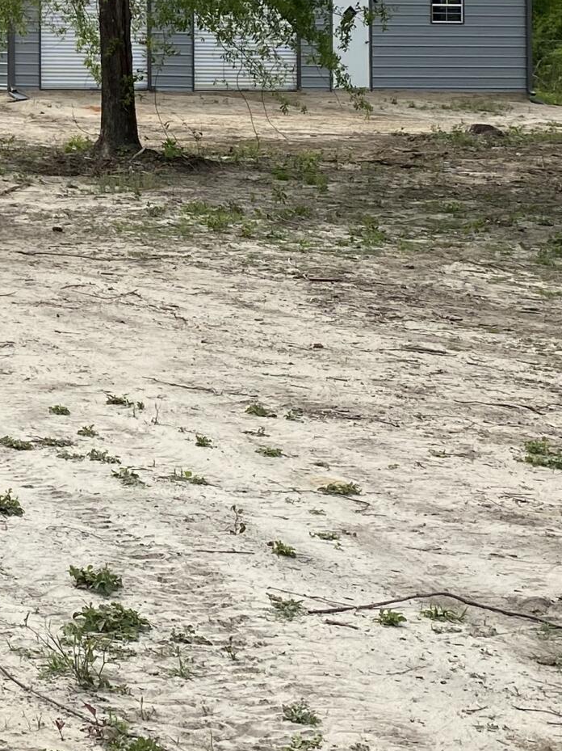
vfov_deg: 22.4
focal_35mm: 84
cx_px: -326
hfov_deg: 15.9
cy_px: -3
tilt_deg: +1.5
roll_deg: -0.1
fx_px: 1820
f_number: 1.8
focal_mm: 4.25
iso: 32
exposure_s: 1/4274
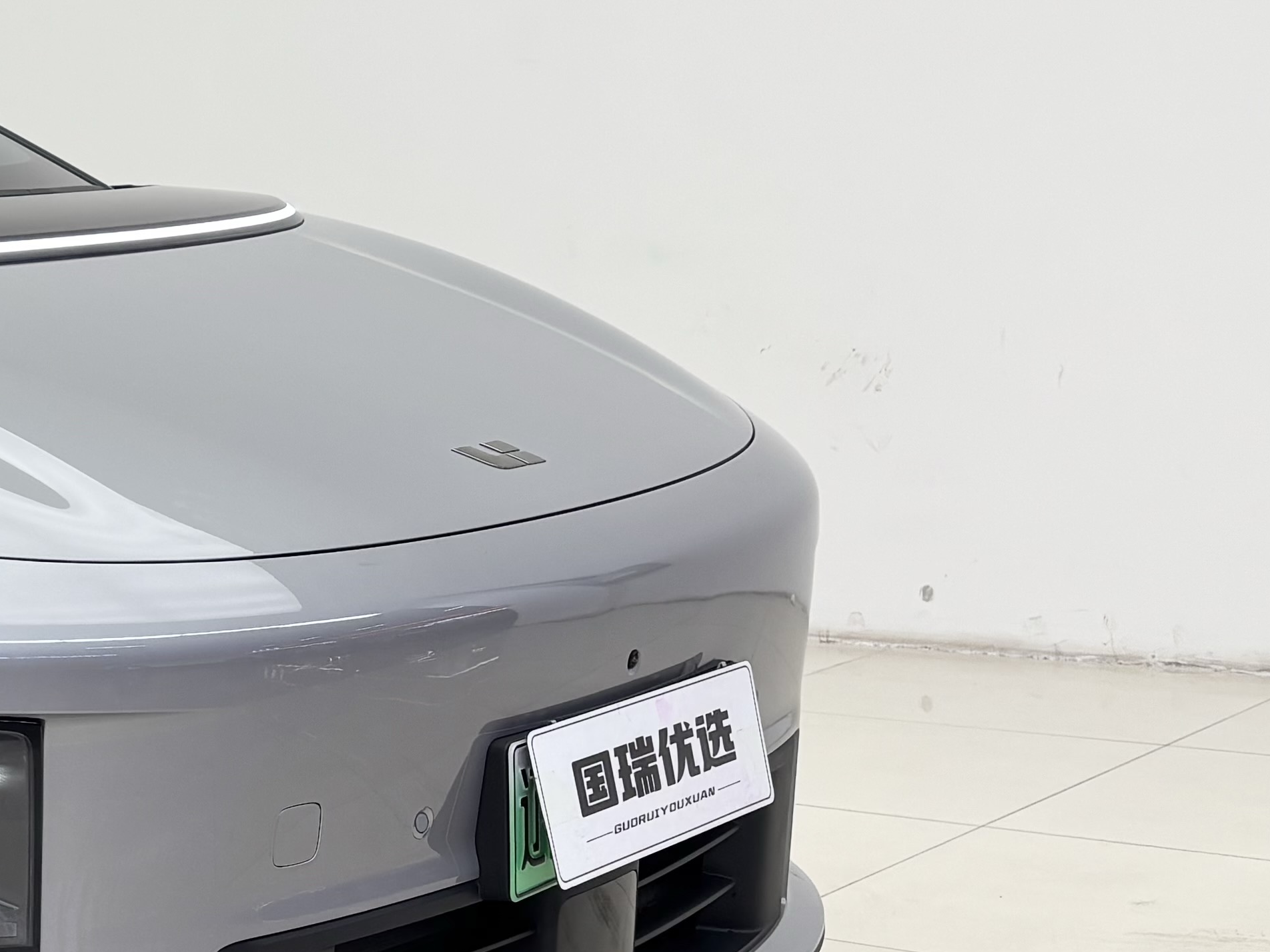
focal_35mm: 78
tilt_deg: -7.4
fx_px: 2862
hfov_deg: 21.7
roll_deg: +3.5
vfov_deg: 18.9
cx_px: -522
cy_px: 543
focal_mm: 5.96
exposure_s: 1/121
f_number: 1.6
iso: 40
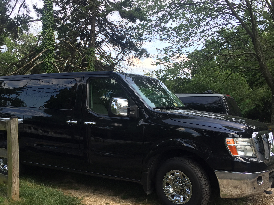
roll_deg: -0.2
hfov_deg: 49.9
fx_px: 293
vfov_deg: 38.6
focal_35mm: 37
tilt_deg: -3.4
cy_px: 118
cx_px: 114
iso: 32
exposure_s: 1/370
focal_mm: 4.15
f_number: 2.2
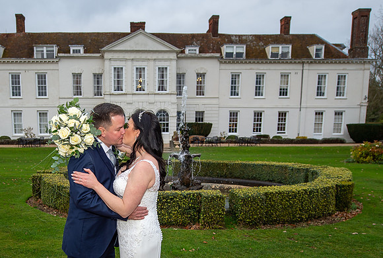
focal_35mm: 37
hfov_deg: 50.9
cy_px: 197
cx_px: 130
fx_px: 395
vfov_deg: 35.3
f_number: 2.8
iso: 100
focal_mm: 19
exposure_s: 1/160
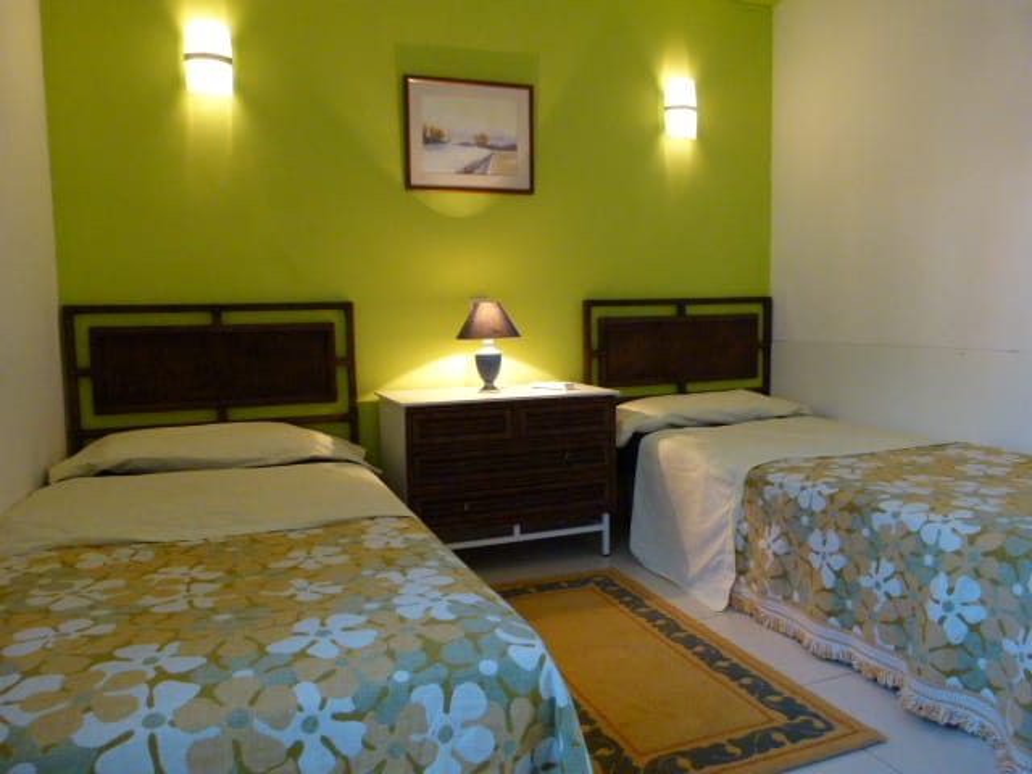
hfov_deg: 69.4
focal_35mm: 25
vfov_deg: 54.9
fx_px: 745
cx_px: 516
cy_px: 387
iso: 400
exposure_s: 1/40
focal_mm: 4.5
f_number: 2.8
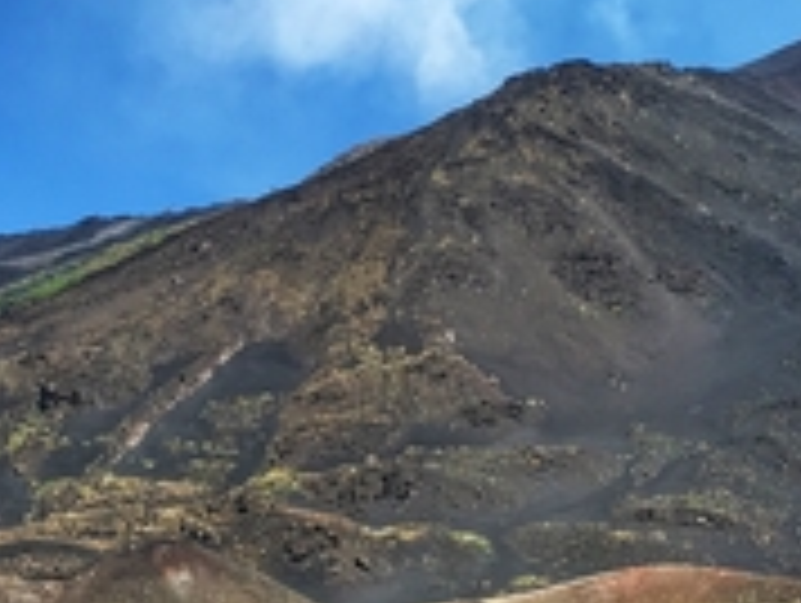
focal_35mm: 104
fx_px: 2410
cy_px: 441
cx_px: 234
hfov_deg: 18.8
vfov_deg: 14.2
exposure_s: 1/1183
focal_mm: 4.15
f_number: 2.2
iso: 25
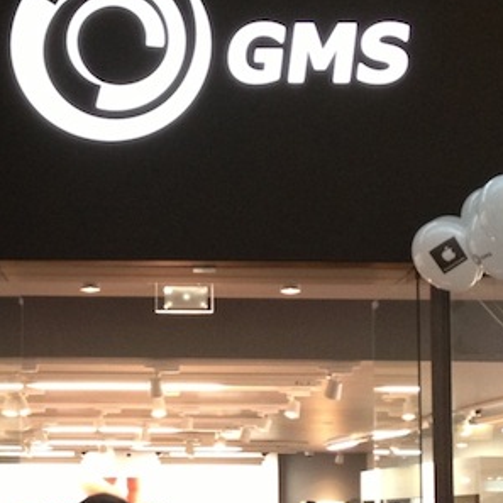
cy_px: 345
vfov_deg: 16.7
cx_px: 112
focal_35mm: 104
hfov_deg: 16.6
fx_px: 1710
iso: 125
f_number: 2.4
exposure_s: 1/20
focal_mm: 4.28
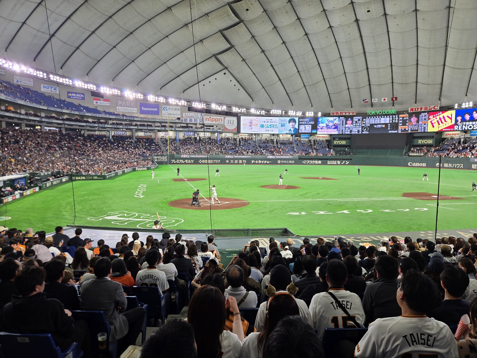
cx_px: 238
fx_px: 317
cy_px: 179
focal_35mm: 23
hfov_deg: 73.9
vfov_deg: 58.9
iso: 32
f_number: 1.8
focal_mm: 5.4
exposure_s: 1/53.8
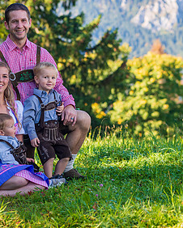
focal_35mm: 216
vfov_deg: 8.9
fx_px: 1461
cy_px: 94
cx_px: 59
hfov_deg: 7.2
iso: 100
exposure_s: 1/250
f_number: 5
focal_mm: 112
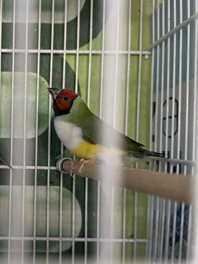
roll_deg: -0.5
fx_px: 351
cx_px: 12
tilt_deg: +0.9
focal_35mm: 46
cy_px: 144
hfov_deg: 29.9
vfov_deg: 41.2
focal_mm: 6.76
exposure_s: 1/36
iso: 1000
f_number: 1.78
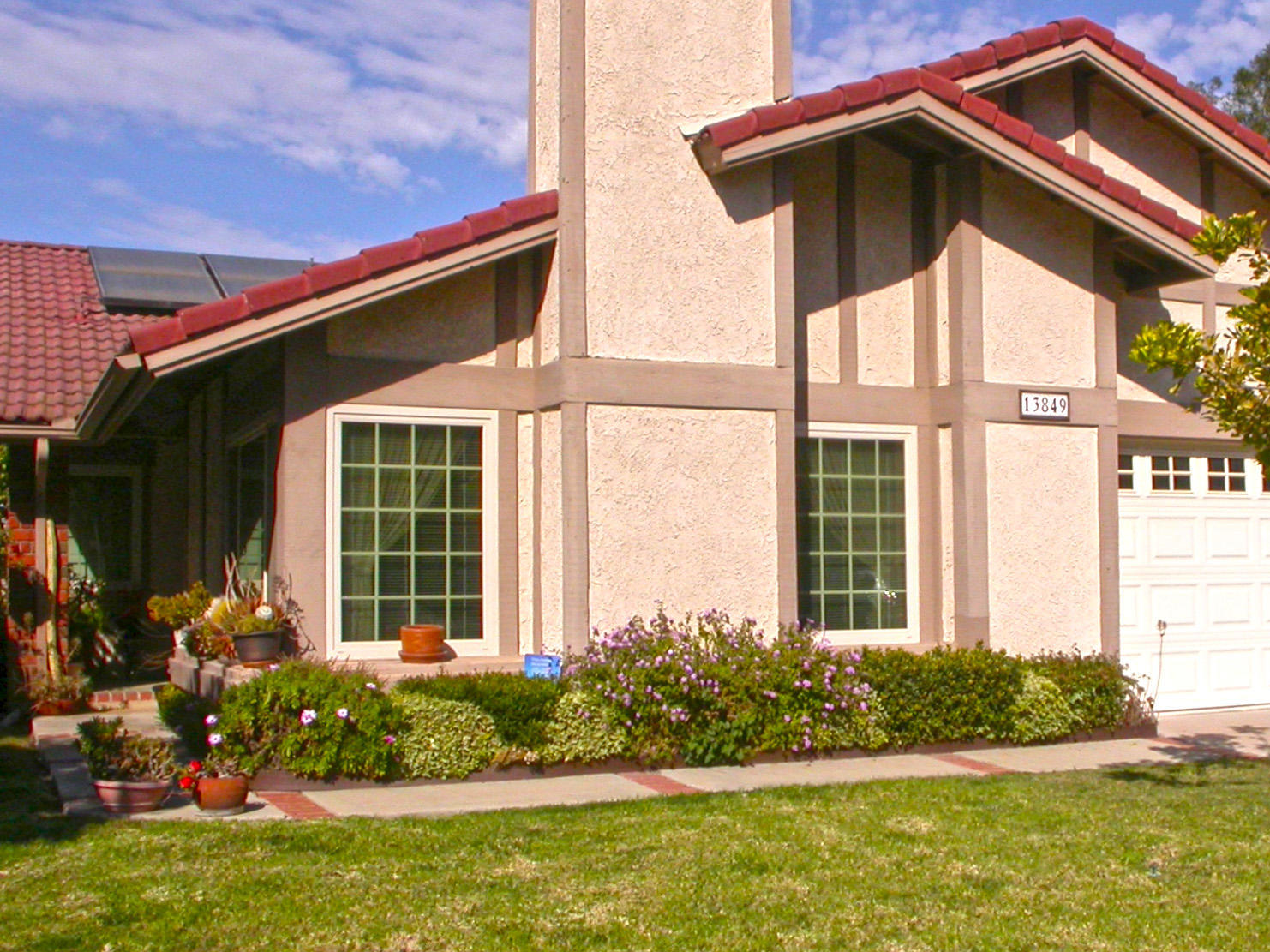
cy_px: 483
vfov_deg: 21.3
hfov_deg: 28.0
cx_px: 864
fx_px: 2531
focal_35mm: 69
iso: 100
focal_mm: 9.3
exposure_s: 1/610
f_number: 7.9
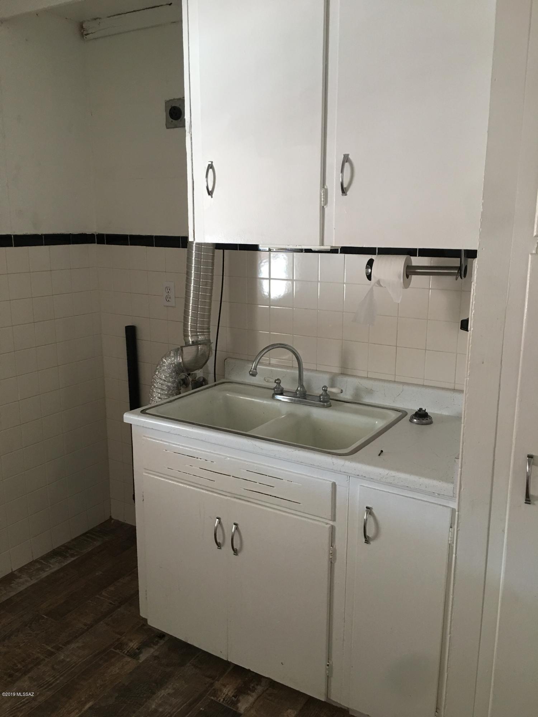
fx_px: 601
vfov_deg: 61.7
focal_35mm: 29
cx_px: 269
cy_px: 358
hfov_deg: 48.2
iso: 50
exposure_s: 1/15
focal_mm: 4.15
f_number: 2.2
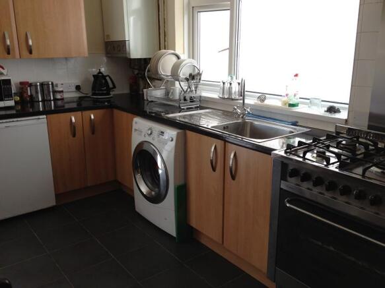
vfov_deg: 40.7
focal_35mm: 35
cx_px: 192
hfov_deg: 52.6
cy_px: 144
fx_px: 389
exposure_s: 1/66
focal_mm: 4.28
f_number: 2.4
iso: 64
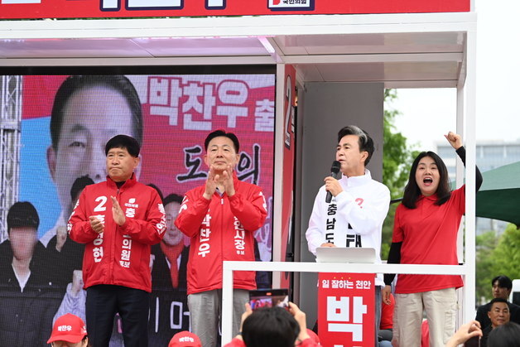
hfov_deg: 27.0
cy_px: 174
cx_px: 260
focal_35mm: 75
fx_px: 1084
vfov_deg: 18.2
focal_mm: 75
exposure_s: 1/200
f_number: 3.2
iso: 250
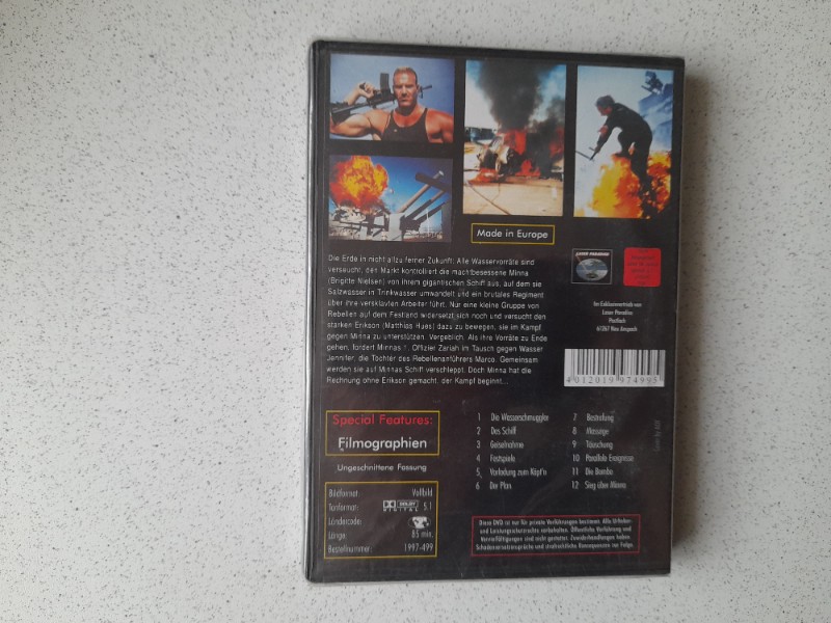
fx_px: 600
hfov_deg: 69.4
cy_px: 312
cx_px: 416
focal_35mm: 25
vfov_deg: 54.9
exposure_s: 1/60
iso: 125
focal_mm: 4.6
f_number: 2
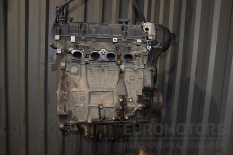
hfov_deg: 59.5
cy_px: 78
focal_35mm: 32
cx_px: 116
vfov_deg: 41.7
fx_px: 204
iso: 800
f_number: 5
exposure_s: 1/60
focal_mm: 21
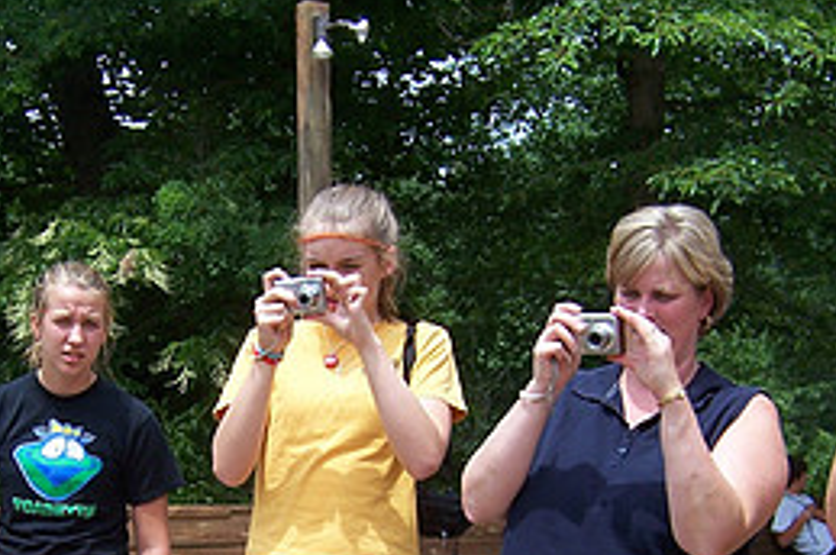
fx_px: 1786
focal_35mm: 77
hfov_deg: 25.9
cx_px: 174
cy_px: 553
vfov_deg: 17.3
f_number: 3.4
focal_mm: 5.5
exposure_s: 1/500
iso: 80
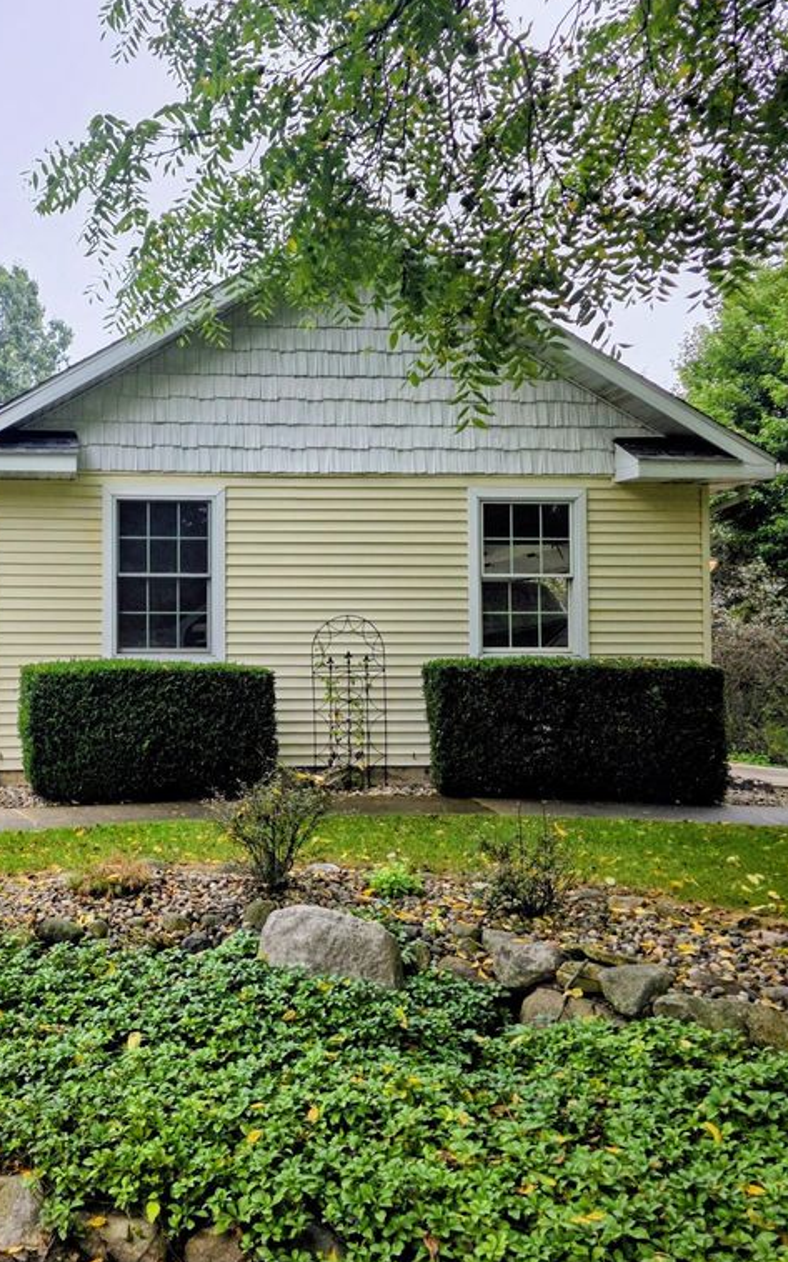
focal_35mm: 33
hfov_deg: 36.4
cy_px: 628
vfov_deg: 58.1
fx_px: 1134
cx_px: 110
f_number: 1.7
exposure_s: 1/359
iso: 40
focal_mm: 6.3
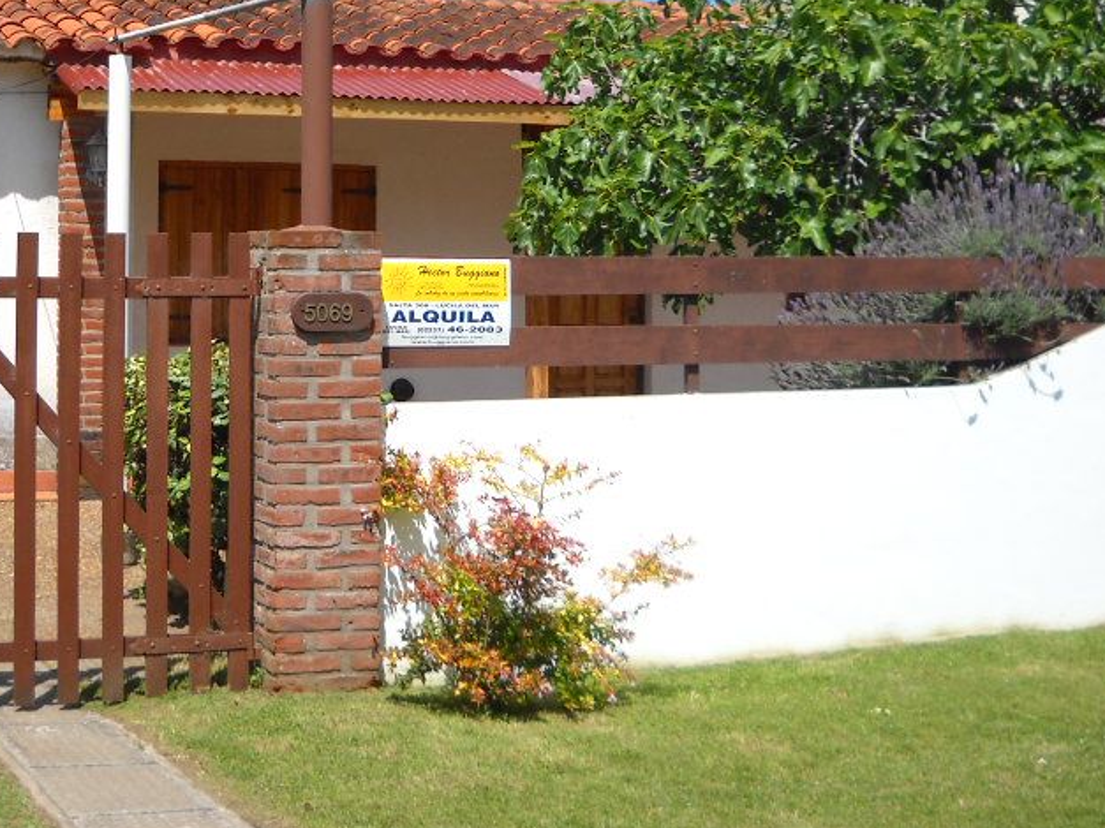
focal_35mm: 67
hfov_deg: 28.6
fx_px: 2138
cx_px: 312
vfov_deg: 21.6
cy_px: 160
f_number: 5.5
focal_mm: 6.72
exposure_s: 1/323
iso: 64
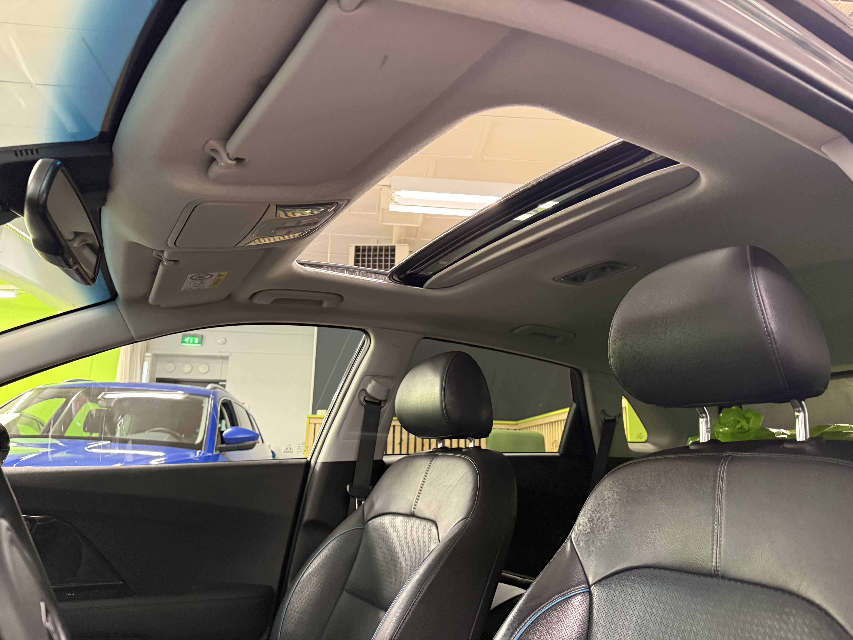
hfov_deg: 71.6
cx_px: 426
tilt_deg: +14.9
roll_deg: -1.2
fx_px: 591
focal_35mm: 24
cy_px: 320
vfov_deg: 56.8
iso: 800
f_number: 1.78
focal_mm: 6.76
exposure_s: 1/50
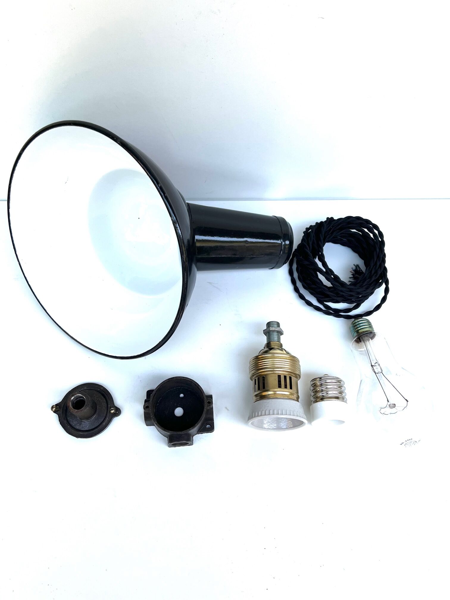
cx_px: 225
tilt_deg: -64.4
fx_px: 451
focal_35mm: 26
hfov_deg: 53.1
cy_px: 300
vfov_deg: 67.3
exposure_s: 1/357
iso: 50
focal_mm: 5.7
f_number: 1.5
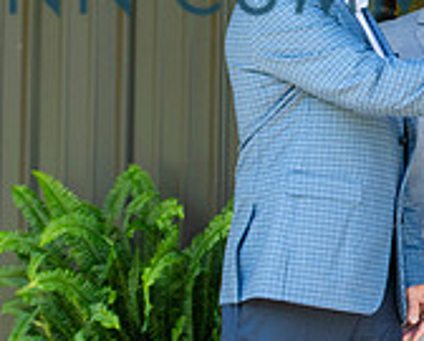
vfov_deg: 5.7
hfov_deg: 7.0
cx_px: 613
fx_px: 3432
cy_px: -29
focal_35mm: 273
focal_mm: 80
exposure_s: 1/500
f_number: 3.2
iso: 320
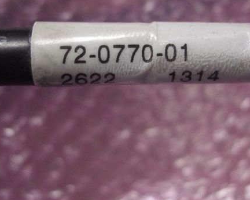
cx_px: 140
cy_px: 67
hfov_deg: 34.1
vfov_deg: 27.4
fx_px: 407
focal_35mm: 55
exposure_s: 1/60
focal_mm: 6.3
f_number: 3.1
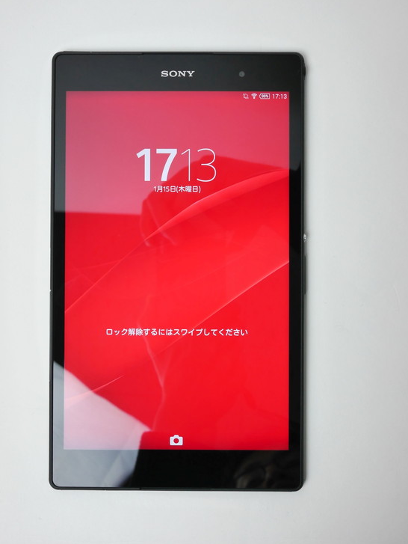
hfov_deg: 32.9
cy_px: 278
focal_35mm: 44
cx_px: 189
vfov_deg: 42.9
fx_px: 691
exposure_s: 1/80
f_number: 7.1
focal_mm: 20
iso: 800
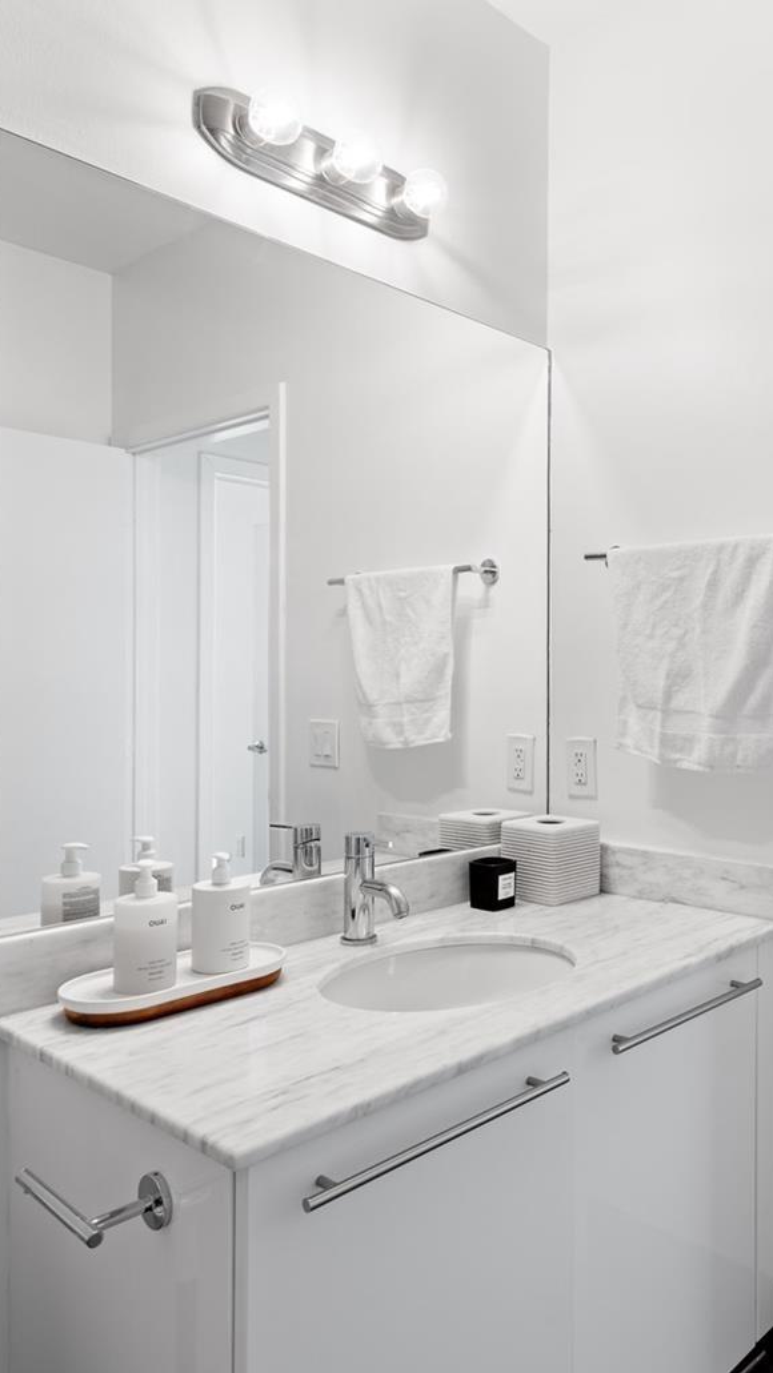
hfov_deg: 42.6
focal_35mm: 26
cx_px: 609
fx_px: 947
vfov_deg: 71.9
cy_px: 699
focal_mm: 16
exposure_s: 1/1.67
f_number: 10
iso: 200
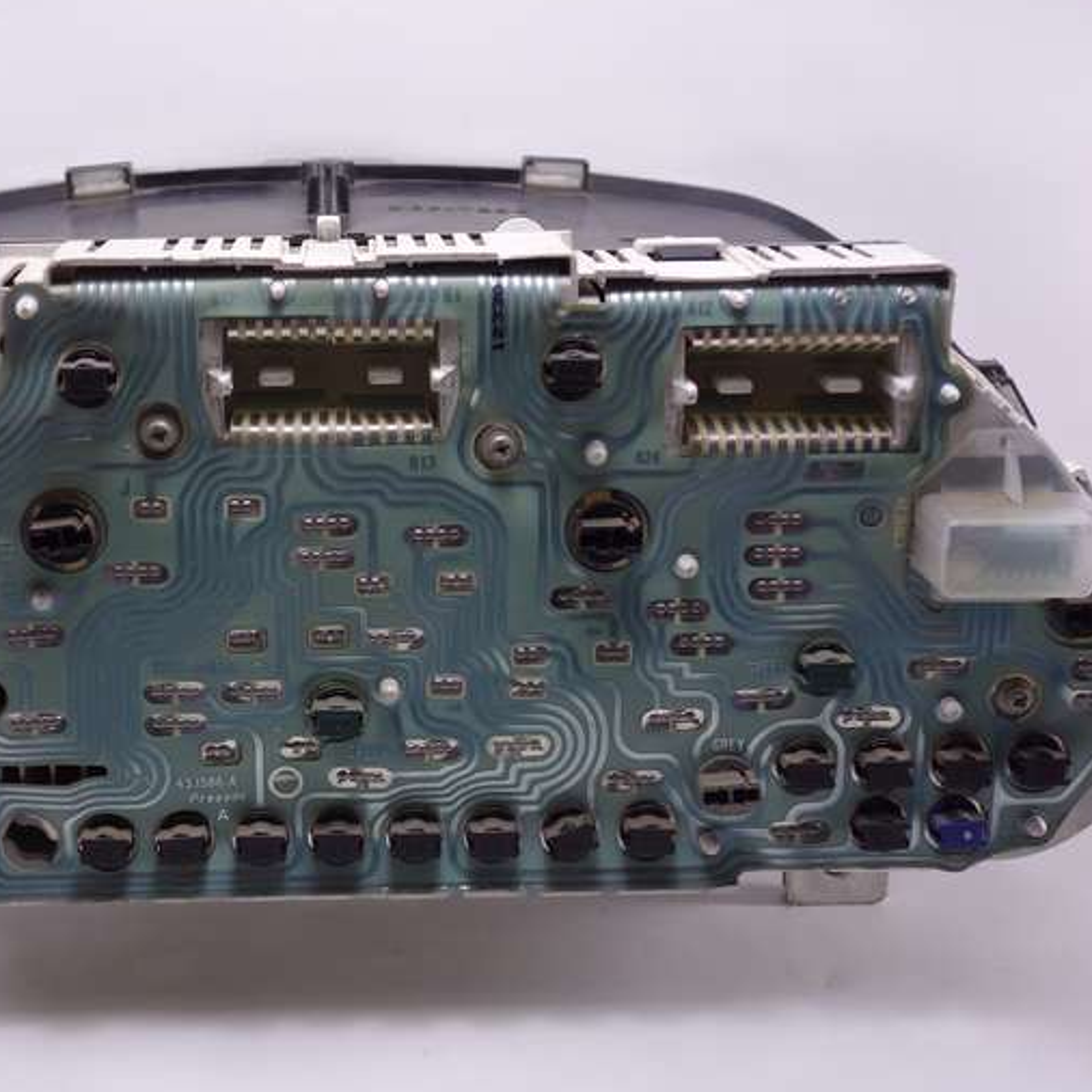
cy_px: 564
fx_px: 2213
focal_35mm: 62
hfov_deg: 27.5
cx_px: 341
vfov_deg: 27.7
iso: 125
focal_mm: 16.59
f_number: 3.2
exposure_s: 1/50
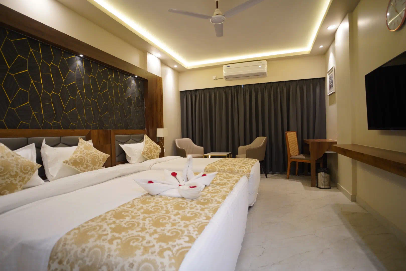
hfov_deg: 90.0
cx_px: 203
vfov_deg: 67.4
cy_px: 136
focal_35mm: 18
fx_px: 203
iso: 1600
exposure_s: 1/125
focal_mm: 18
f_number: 3.2
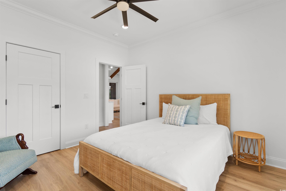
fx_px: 127
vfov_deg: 73.7
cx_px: 143
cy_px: 96
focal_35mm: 16
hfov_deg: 96.7
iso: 100
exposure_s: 1/4
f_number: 4.8
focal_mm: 11
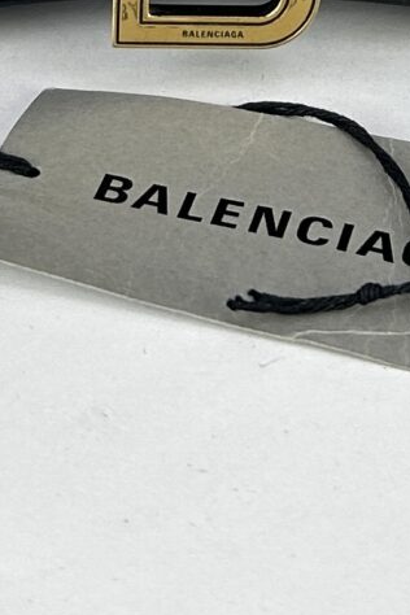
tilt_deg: -16.8
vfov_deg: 12.8
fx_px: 2494
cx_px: 197
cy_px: -470
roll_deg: -1.6
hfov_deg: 9.4
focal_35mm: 146
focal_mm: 5.7
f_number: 1.5
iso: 40
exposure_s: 1/158
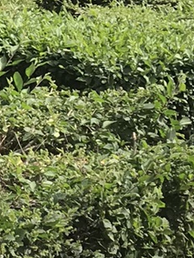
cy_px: -49
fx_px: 1269
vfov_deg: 11.4
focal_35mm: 170
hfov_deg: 8.5
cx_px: -123
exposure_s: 1/1076
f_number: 1.8
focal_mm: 3.99
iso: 20
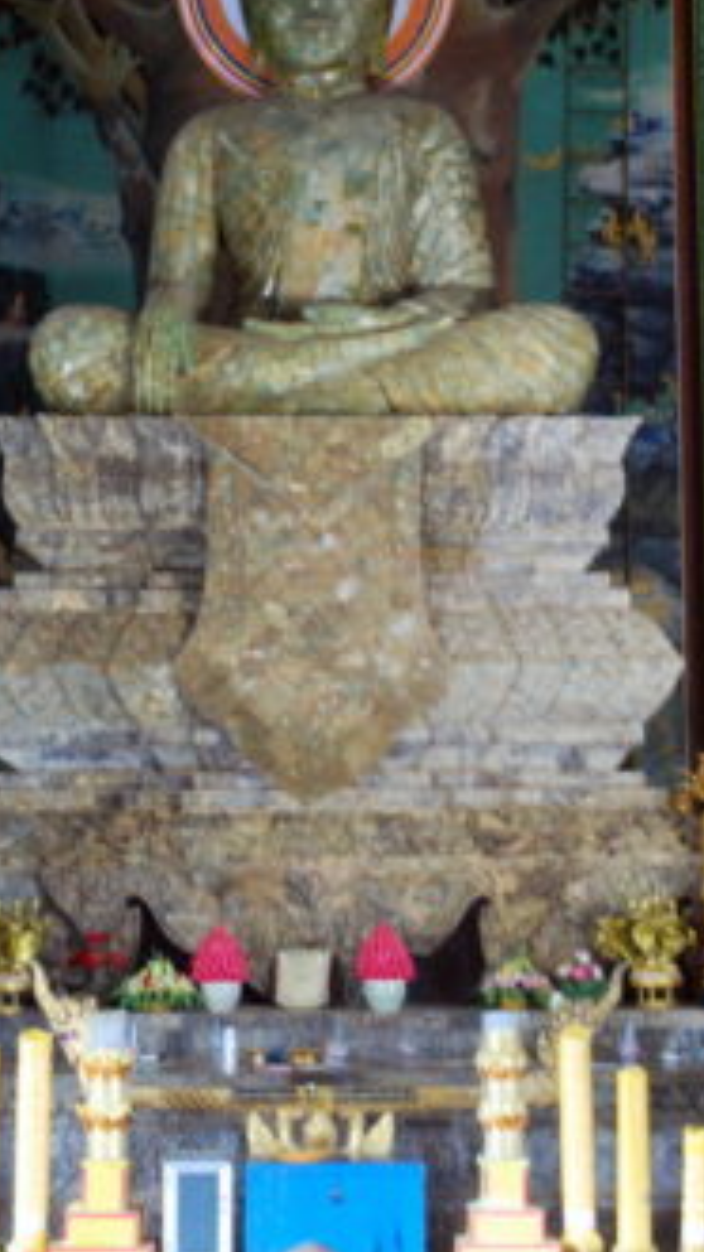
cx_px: 346
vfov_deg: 28.5
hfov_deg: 16.3
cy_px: 420
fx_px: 2451
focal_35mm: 74
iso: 1000
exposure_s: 1/15
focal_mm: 31
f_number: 4
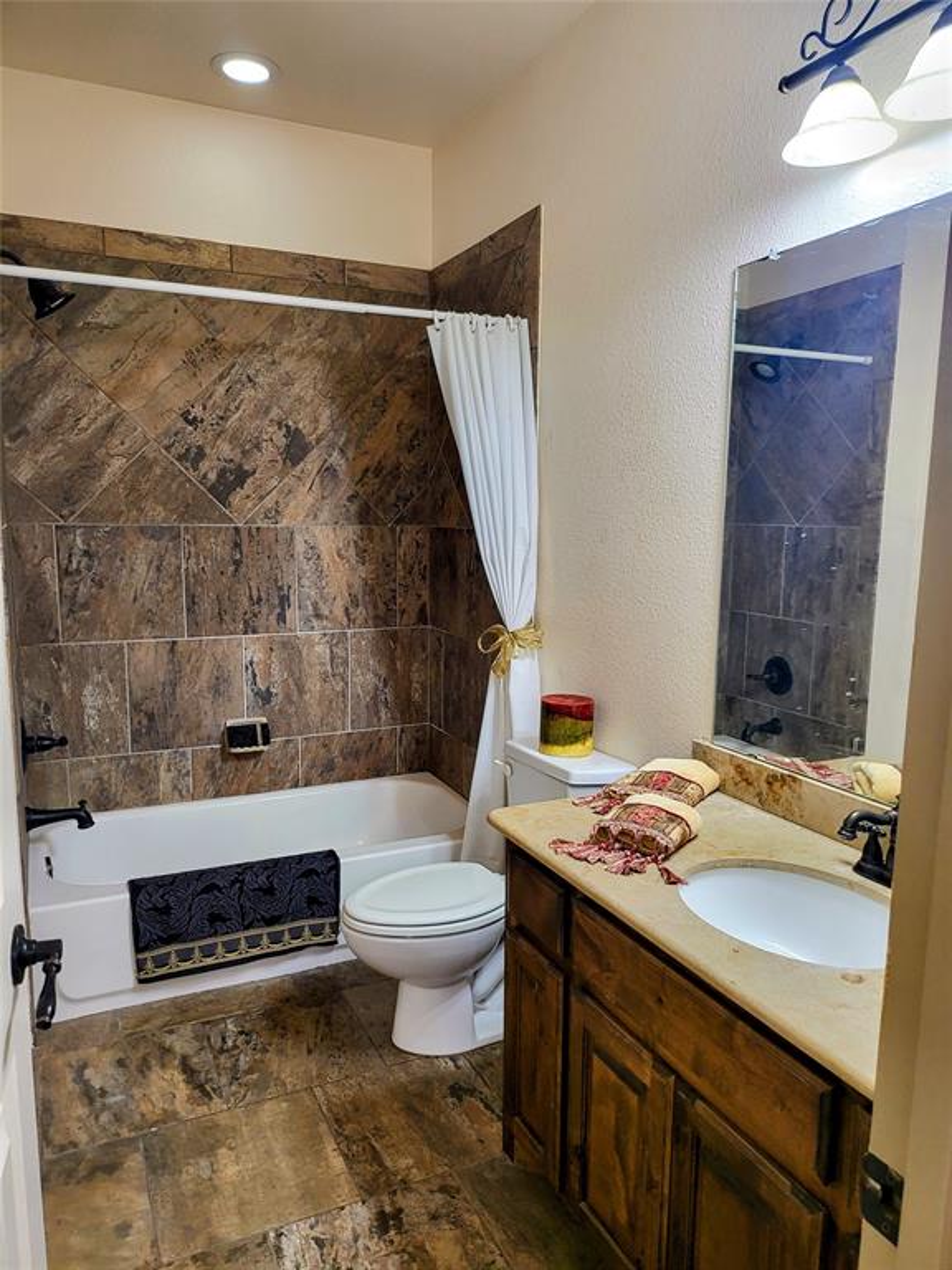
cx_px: 476
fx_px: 880
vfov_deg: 71.6
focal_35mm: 24
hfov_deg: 56.8
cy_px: 635
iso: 200
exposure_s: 1/60
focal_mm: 5
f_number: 1.8
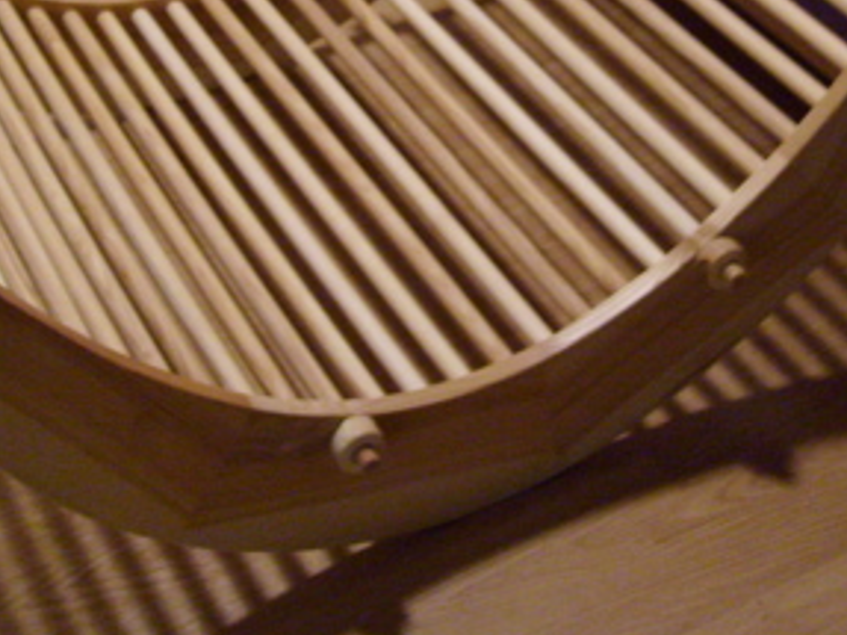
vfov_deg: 18.3
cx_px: 493
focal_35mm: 78
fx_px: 1908
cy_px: -30
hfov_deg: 25.0
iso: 200
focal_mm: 5.8
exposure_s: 1/3
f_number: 2.8
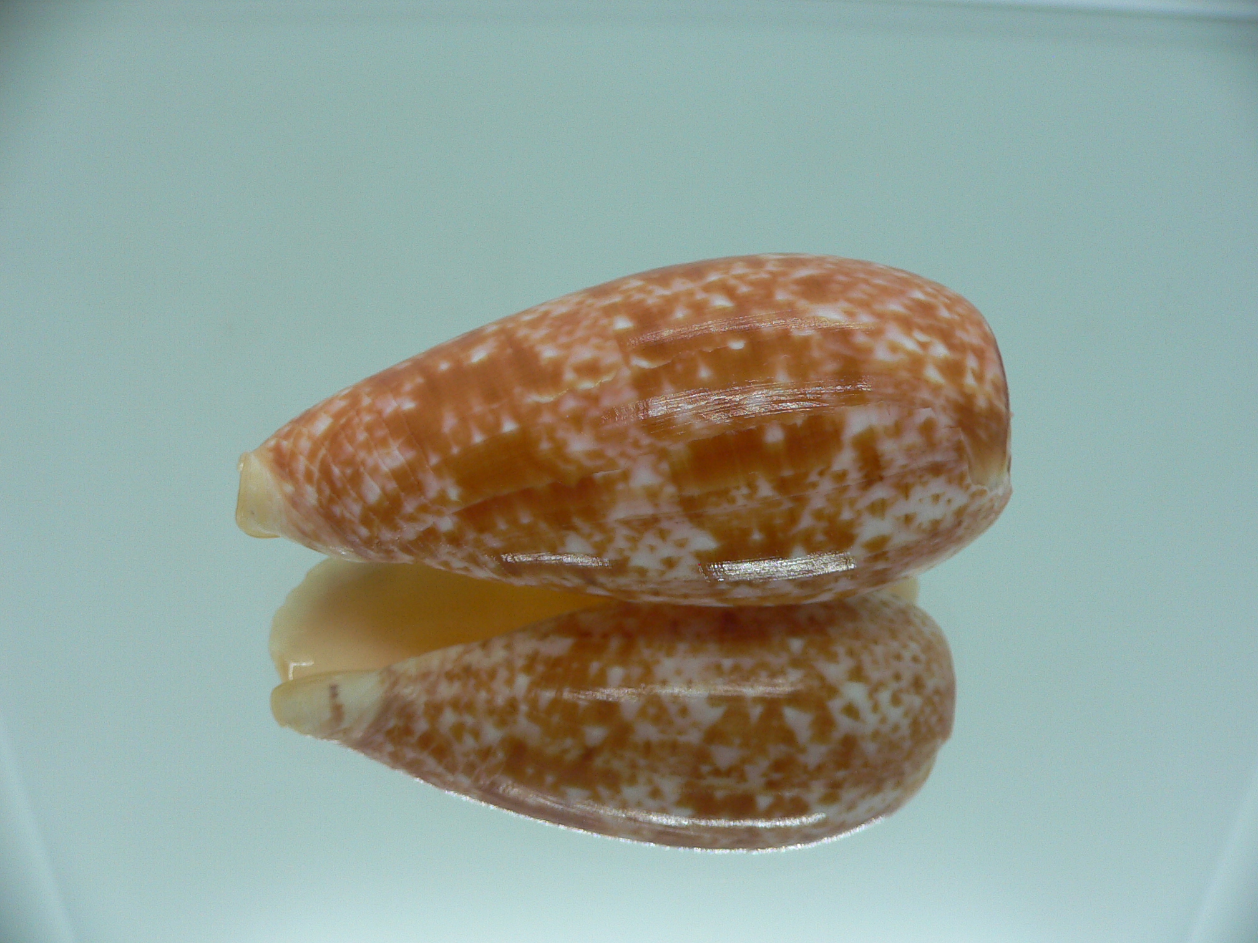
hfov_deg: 52.6
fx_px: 1272
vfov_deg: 40.7
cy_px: 472
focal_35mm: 35
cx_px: 629
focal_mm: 4.6
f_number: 2.8
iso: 80
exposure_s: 1/60
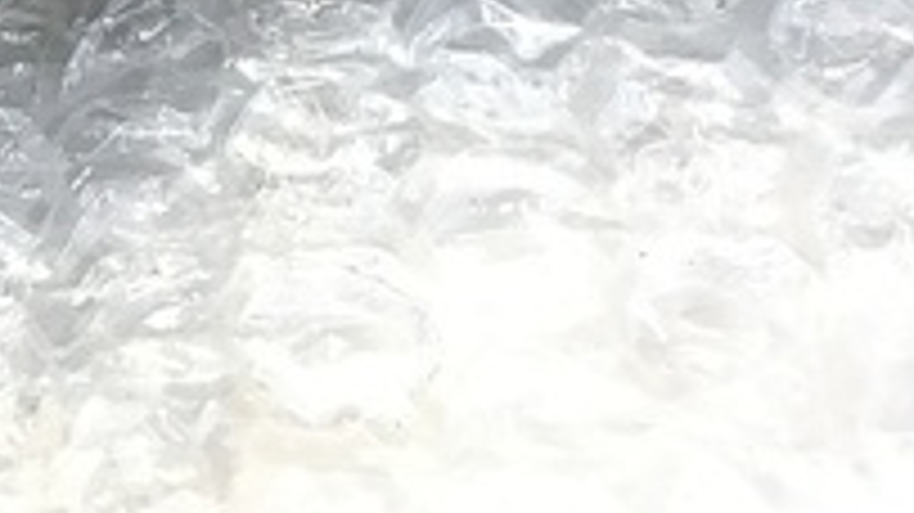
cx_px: 90
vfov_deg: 11.4
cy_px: -490
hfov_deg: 21.7
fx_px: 2326
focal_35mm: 96
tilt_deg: -51.0
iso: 40
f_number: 1.8
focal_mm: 3.99
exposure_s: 1/25
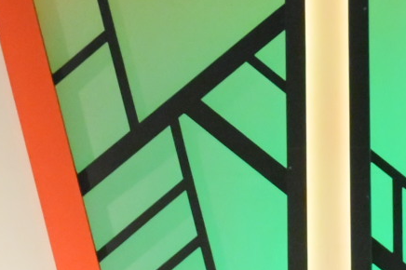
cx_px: 480
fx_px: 9387
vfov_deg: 1.6
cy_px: -71
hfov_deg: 2.5
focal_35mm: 833
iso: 2500
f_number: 5.6
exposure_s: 1/200
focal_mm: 90
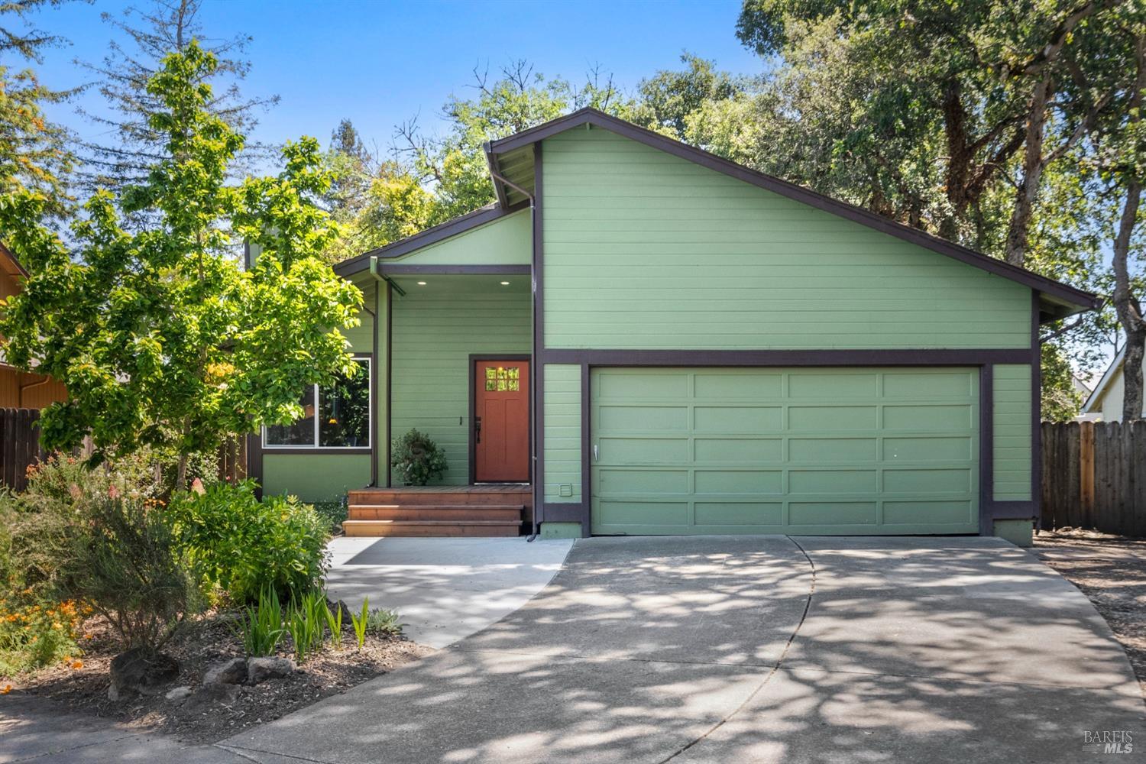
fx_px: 1082
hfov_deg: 55.8
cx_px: 573
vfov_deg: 38.9
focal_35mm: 34
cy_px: 382
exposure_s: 1/200
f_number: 8
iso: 400
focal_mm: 34
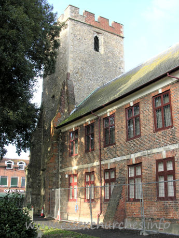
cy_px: 119
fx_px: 276
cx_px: 90
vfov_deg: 46.8
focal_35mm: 40
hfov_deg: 36.0
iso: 50
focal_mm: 10.2
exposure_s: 1/78
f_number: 4.1
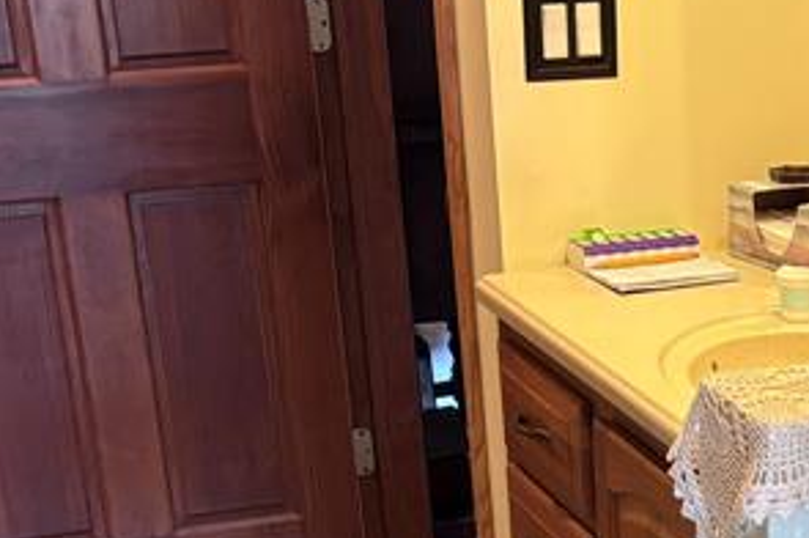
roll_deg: +0.5
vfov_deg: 13.9
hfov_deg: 20.9
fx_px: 2110
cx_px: 831
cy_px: 708
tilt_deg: -24.6
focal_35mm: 94
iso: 320
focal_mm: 5.96
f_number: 1.6
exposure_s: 1/60
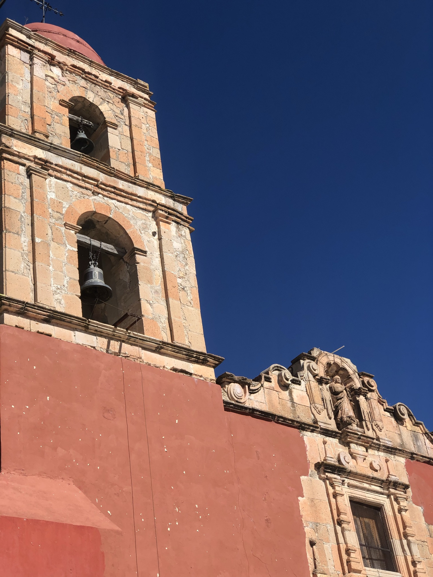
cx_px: 216
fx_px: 951
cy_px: 288
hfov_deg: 25.7
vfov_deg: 33.8
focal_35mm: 57
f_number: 2.8
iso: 20
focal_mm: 6.6
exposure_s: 1/883
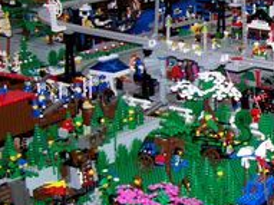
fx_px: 902
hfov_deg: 16.2
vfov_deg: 12.9
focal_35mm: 114
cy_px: 37
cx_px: 379
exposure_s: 1/112
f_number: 2.7
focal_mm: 5.6
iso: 140
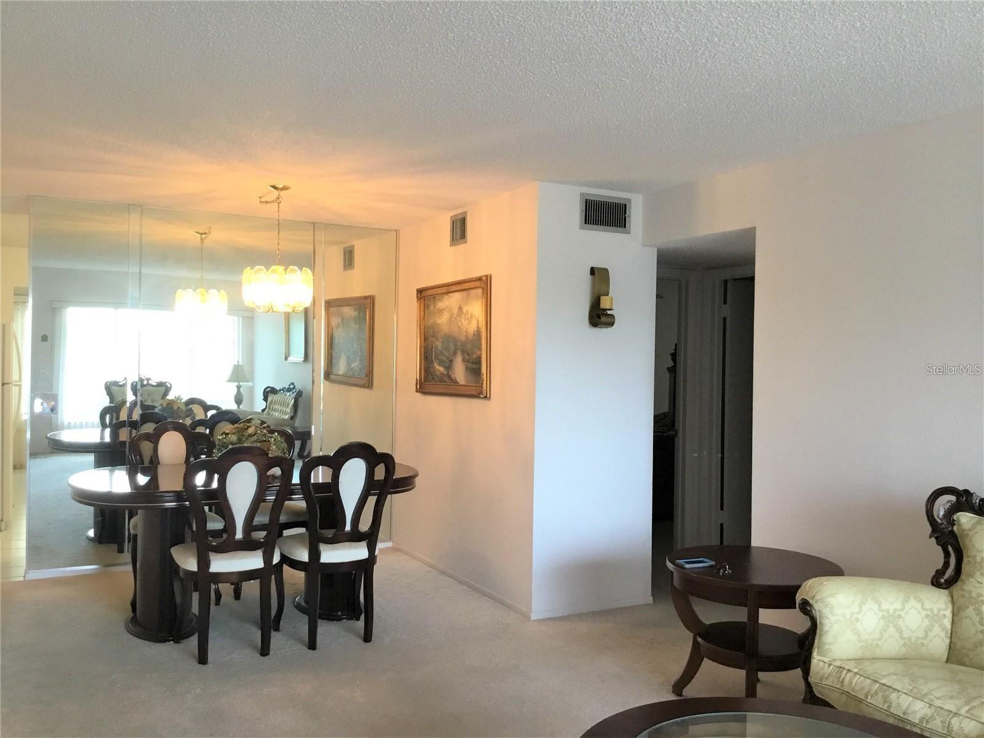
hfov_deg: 58.4
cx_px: 492
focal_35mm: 31
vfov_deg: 45.4
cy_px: 369
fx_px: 881
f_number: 2.4
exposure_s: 1/30
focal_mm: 3.3
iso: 50
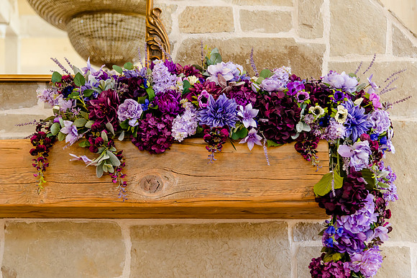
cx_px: 208
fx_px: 946
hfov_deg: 24.9
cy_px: 132
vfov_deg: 16.7
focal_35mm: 82
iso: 1600
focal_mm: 78
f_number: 4
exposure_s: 1/250
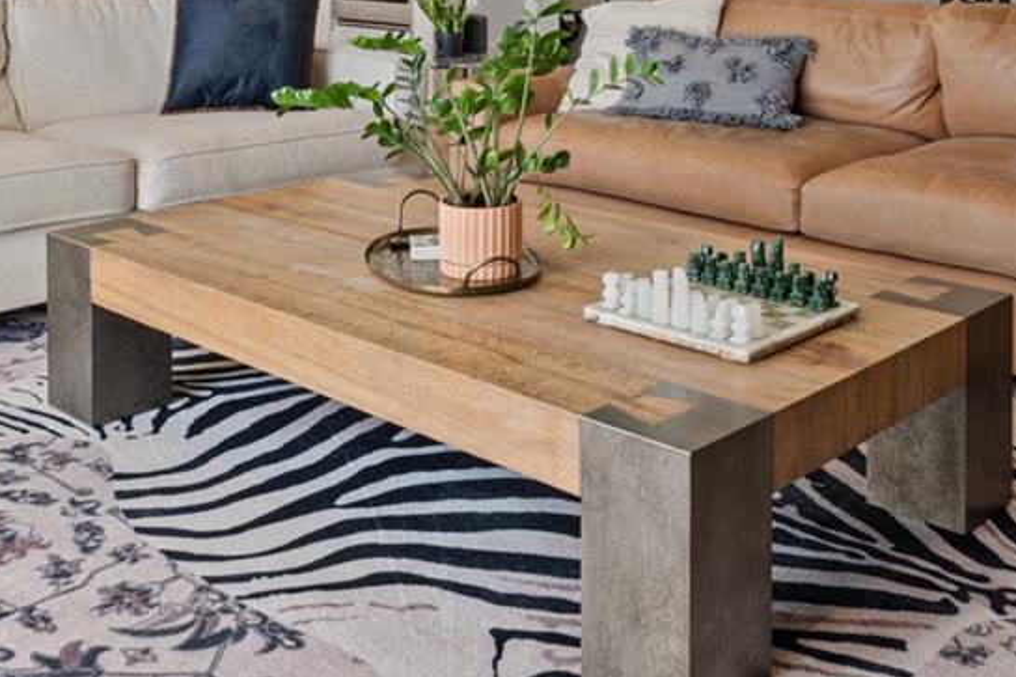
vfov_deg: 25.9
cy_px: -86
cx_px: 552
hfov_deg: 41.4
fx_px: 1343
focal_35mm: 48
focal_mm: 10.8
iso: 250
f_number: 8
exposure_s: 1/2.5
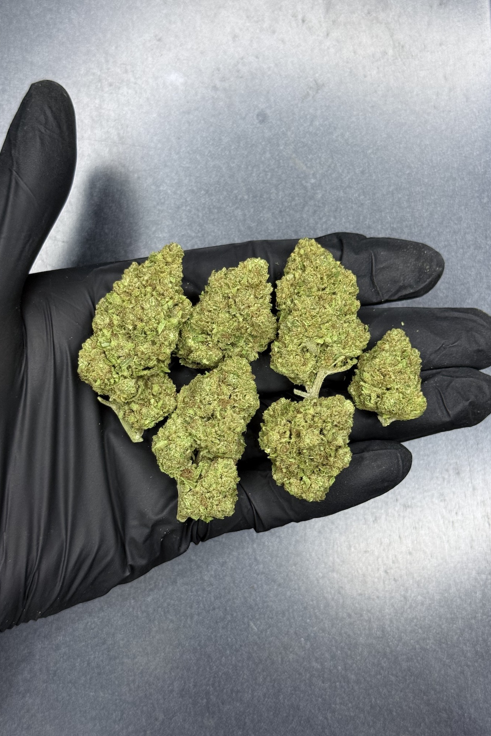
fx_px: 1023
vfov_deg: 39.6
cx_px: 241
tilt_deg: -87.0
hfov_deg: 27.0
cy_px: 368
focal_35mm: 50
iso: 125
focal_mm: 6.76
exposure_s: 1/50
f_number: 1.78
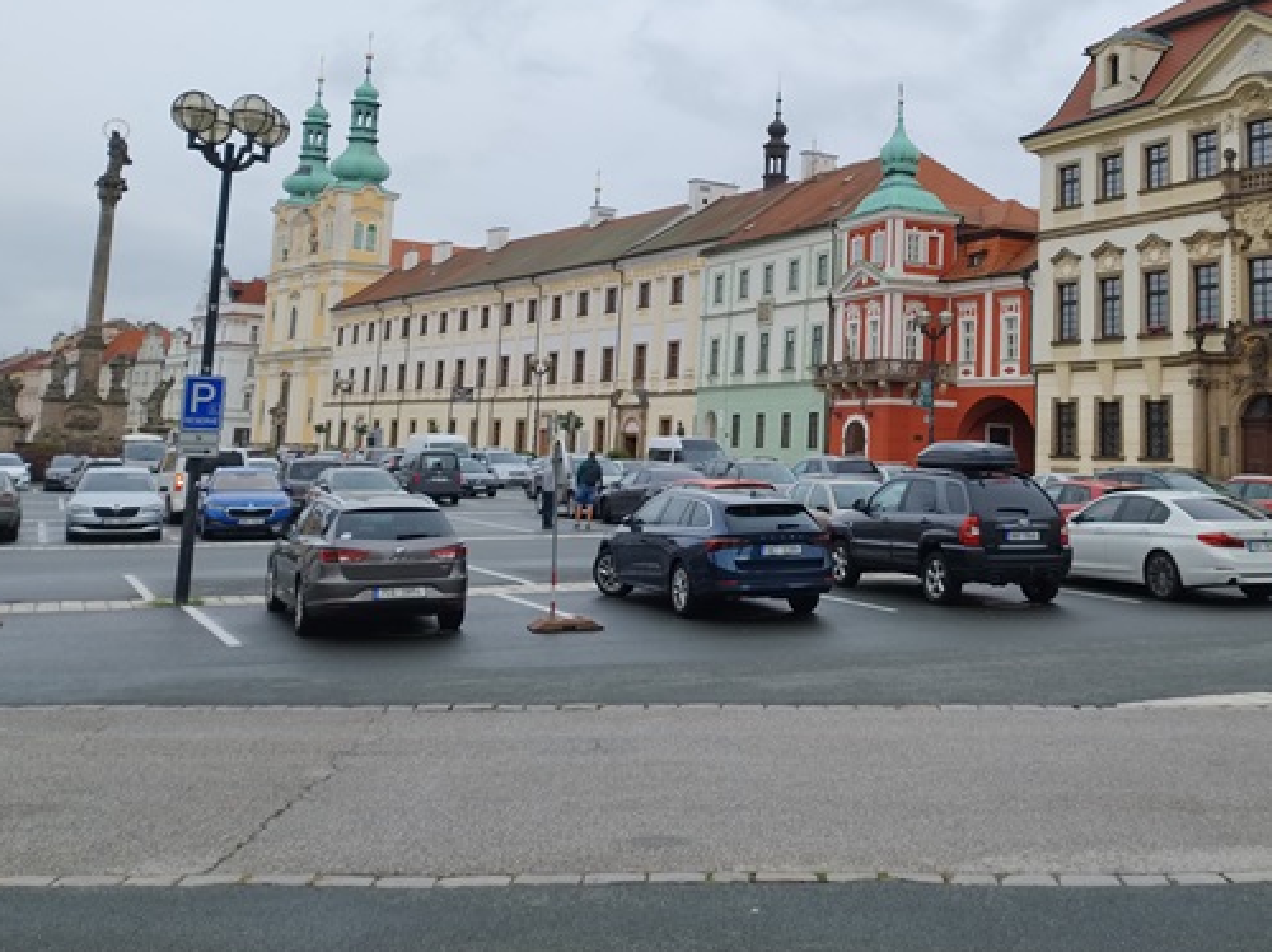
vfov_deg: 35.1
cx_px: 796
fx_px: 1468
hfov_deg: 46.4
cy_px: 242
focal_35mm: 40
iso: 100
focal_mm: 4.71
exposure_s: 1/271
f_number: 1.7
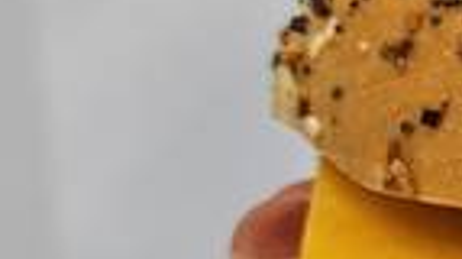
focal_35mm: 103
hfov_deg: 17.2
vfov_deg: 11.6
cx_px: 817
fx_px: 1260
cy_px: 275
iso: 500
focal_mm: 5.4
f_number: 1.8
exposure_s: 1/120
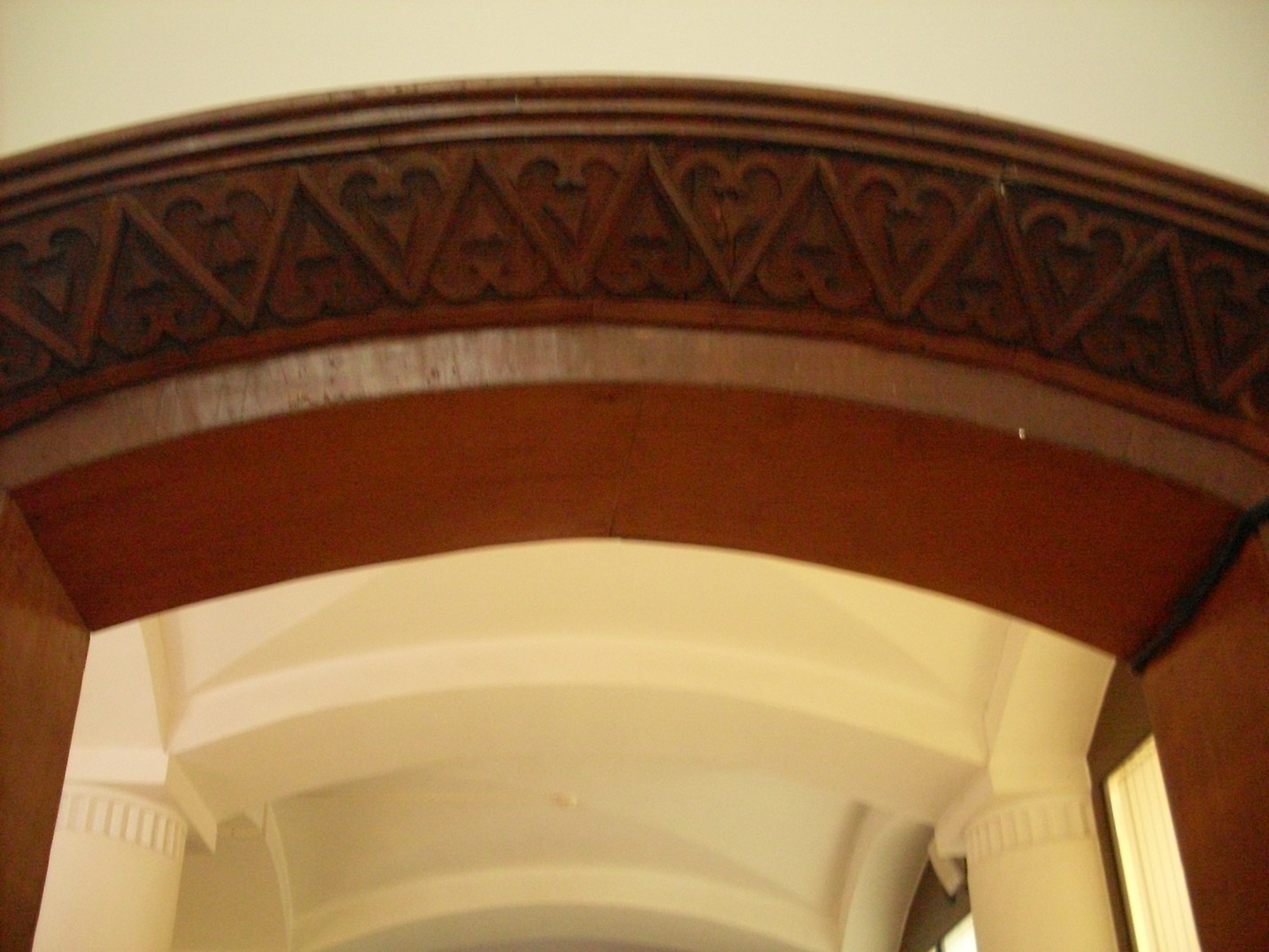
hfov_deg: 49.0
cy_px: 476
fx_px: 1393
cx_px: 634
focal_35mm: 38
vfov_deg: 37.7
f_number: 2.8
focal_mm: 6.3
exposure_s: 1/8
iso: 400
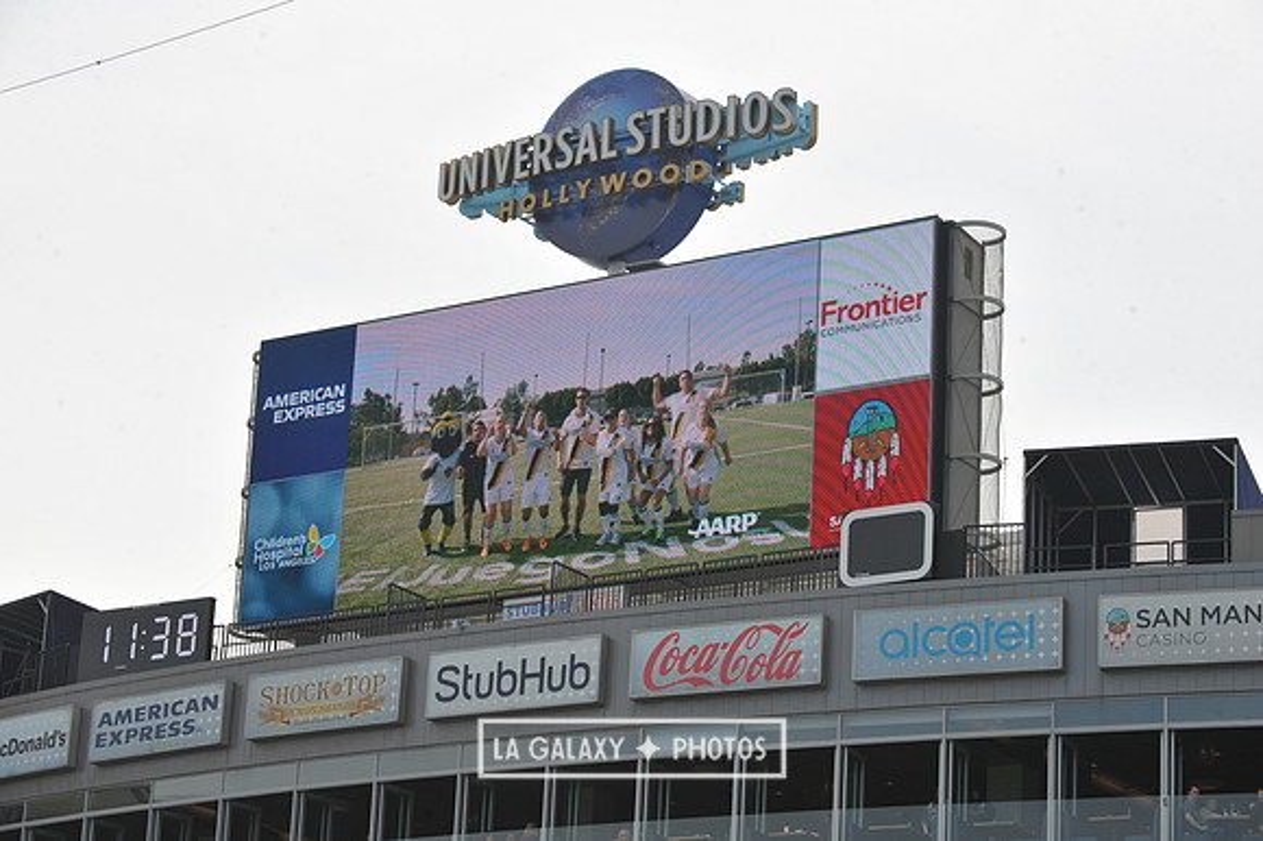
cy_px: 420
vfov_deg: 13.4
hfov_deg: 20.0
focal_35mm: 102
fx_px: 3576
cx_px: 632
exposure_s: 1/500
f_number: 11
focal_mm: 102
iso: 250
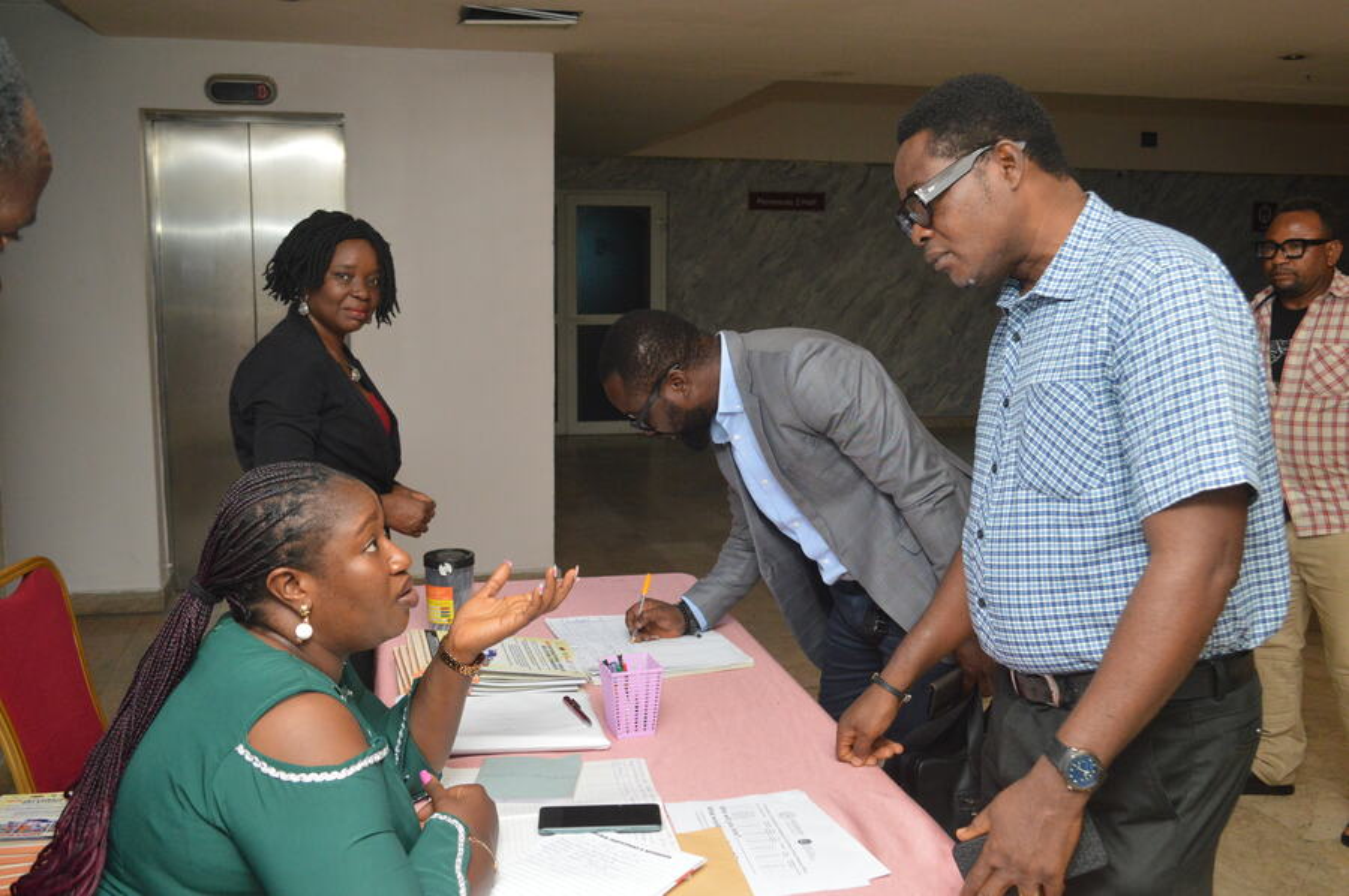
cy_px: 448
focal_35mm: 34
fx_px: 1291
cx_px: 674
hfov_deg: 55.2
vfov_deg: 38.3
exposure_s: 1/250
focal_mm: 23
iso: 1600
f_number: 5
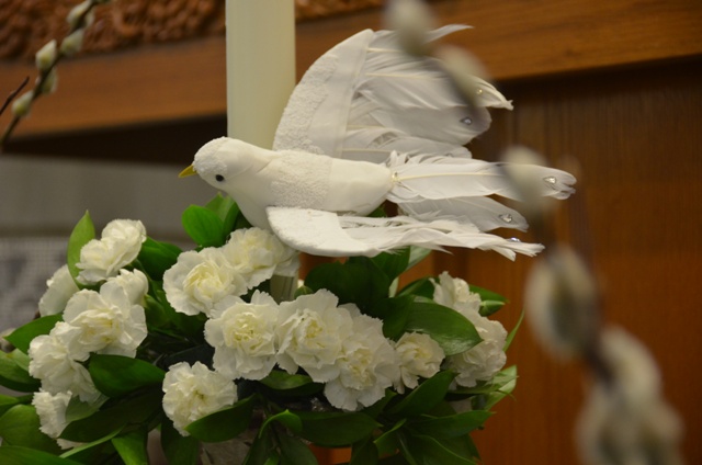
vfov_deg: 11.1
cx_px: 351
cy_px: 232
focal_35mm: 123
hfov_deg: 16.7
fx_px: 2394
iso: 1000
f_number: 5
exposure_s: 1/30
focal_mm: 82
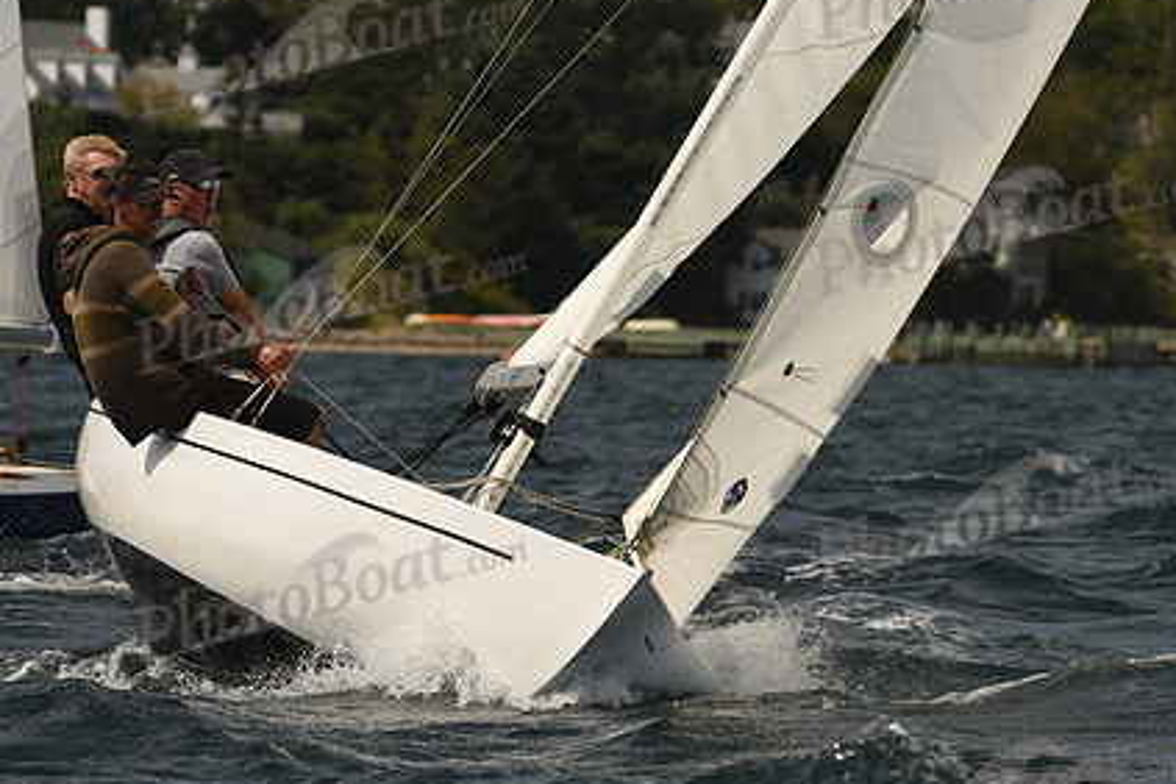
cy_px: 407
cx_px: 673
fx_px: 13000
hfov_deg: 5.2
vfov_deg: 3.5
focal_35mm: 398
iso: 250
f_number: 8
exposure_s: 1/1000
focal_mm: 290
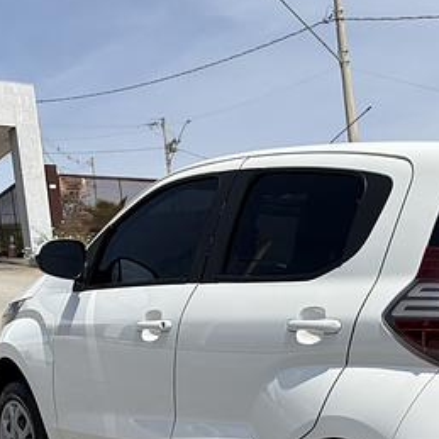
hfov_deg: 23.2
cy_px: 415
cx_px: 449
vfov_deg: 23.5
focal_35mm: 71
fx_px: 1019
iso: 64
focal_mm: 5.96
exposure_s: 1/7813
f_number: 1.6
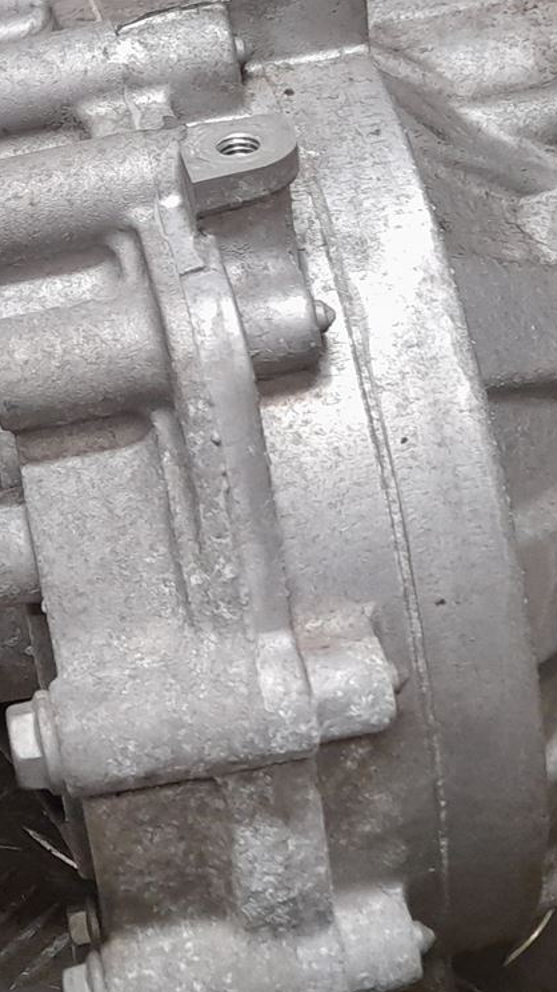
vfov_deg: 27.7
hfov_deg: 15.8
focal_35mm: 75
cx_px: 19
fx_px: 1971
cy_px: 211
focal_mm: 4.6
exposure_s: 1/50
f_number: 2
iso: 200
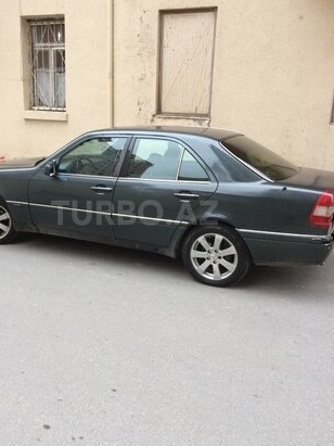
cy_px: 213
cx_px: 134
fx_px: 451
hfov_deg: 40.5
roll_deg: -1.1
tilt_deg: -14.0
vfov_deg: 52.6
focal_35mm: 35
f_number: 2.2
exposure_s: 1/33
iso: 160
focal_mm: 4.15
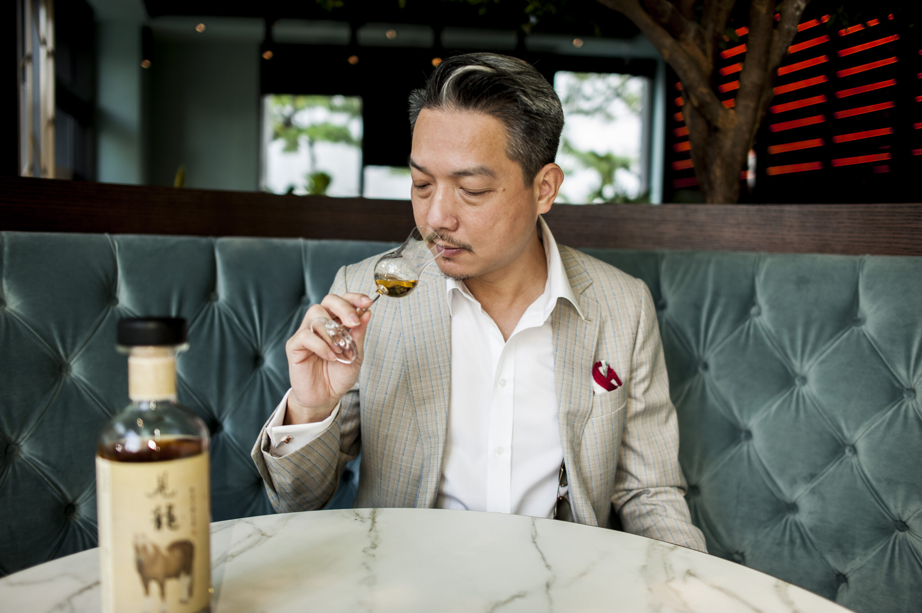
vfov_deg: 46.3
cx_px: 461
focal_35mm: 28
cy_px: 306
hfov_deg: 65.5
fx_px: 717
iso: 200
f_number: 2
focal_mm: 28
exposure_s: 1/100
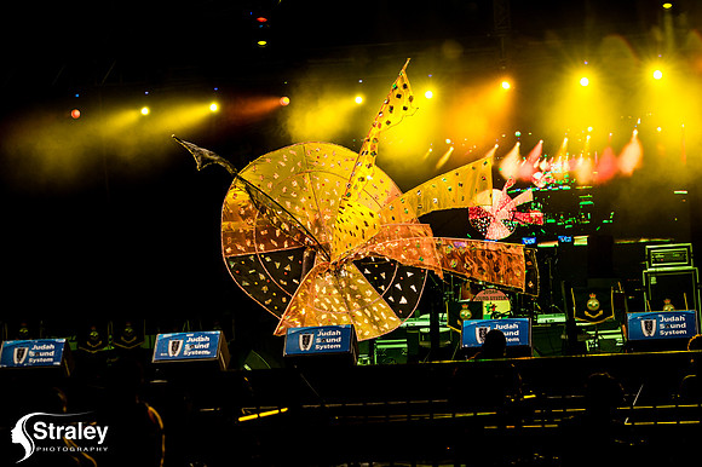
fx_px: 1851
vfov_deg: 14.4
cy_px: 234
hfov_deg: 21.5
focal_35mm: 95
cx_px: 351
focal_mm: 95
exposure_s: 1/320
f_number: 5.6
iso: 2000
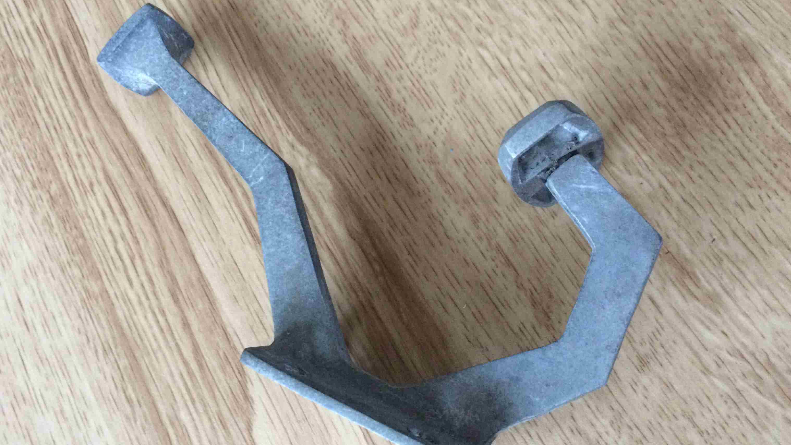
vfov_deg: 34.7
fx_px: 713
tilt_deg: -71.3
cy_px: 218
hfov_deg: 58.0
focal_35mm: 34
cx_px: 375
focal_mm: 4.15
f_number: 2.2
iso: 400
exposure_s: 1/17
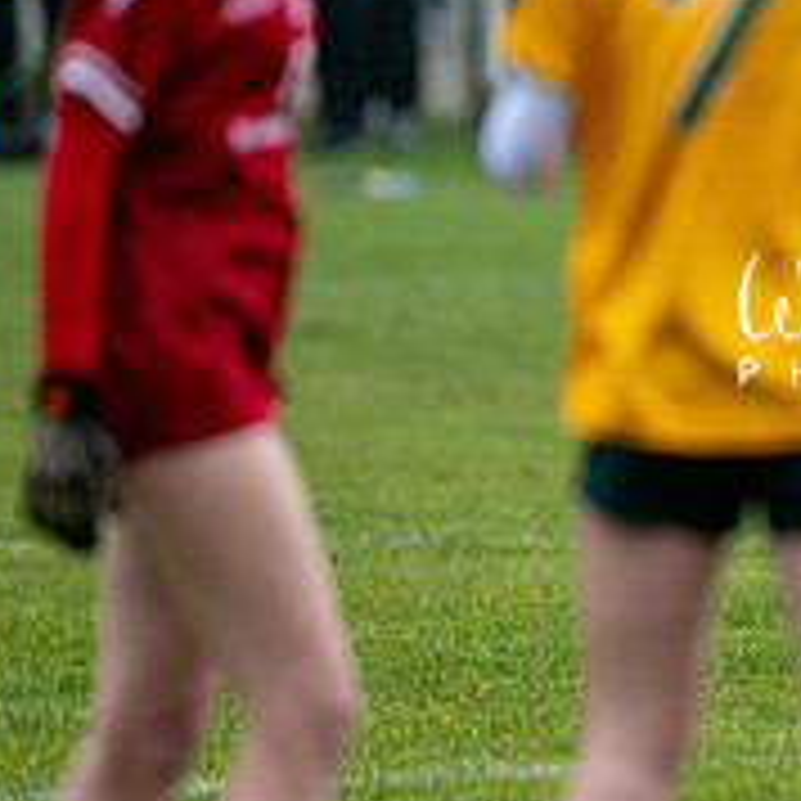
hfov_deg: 2.1
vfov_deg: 2.1
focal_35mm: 830
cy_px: 232
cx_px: 1030
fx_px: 21729
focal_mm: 300
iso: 2500
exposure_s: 1/640
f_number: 2.8
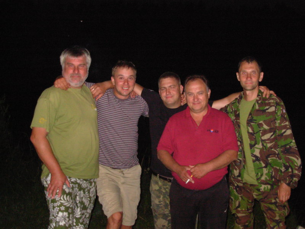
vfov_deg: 28.0
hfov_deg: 36.8
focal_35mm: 52
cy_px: 114
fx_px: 458
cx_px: 152
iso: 200
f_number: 3.2
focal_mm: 8.5
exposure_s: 1/136
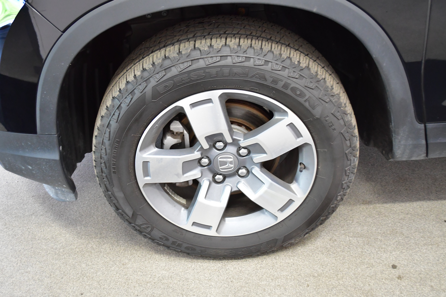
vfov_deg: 31.9
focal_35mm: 42
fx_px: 520
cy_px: 148
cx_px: 223
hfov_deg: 46.4
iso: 2500
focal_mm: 28
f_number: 4.5
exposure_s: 1/40
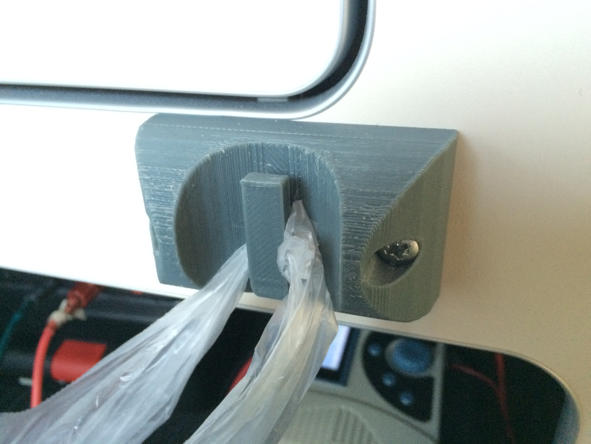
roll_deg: +1.0
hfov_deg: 61.7
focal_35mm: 29
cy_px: 222
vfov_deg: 48.2
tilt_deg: -30.7
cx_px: 296
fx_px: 495
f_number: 2.2
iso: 320
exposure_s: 1/30
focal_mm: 4.15
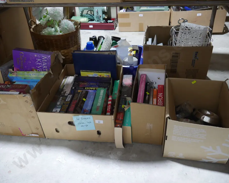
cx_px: 115
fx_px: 203
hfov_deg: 58.8
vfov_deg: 48.5
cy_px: 92
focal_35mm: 30
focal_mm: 14
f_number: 3.5
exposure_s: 1/60
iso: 640
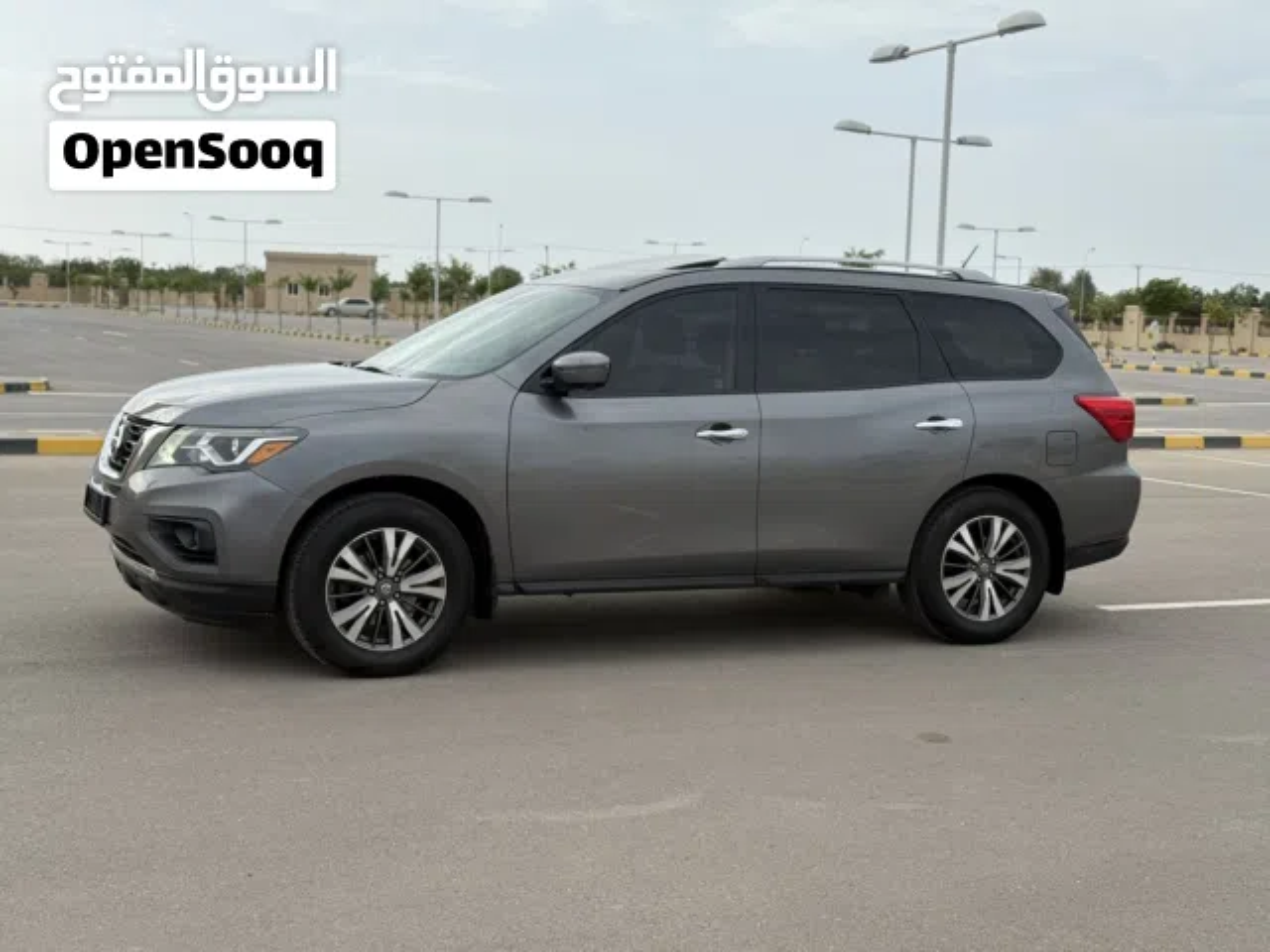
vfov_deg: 30.3
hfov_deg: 39.7
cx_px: 635
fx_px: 1761
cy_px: 476
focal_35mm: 48
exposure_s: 1/2762
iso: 64
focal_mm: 6.76
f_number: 1.78
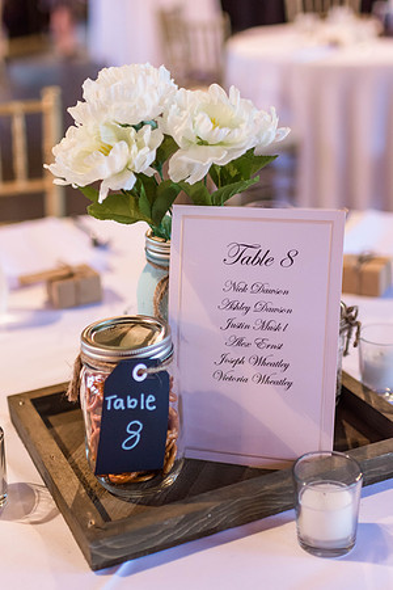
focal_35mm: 52
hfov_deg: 25.8
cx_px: 196
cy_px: 295
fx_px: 860
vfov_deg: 37.9
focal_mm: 35
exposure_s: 1/100
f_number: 2
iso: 640
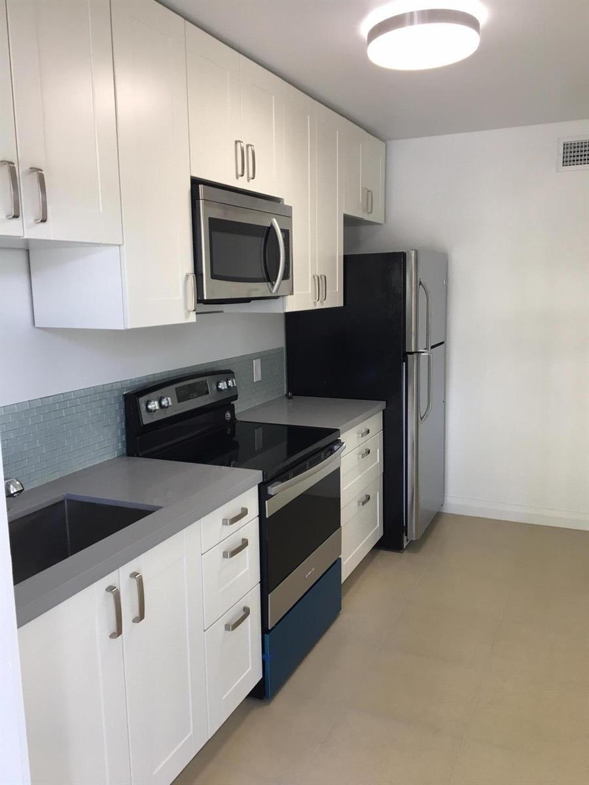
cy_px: 392
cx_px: 294
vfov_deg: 61.7
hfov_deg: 48.2
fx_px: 658
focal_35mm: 29
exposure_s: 1/30
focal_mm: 4.15
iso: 50
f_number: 2.2
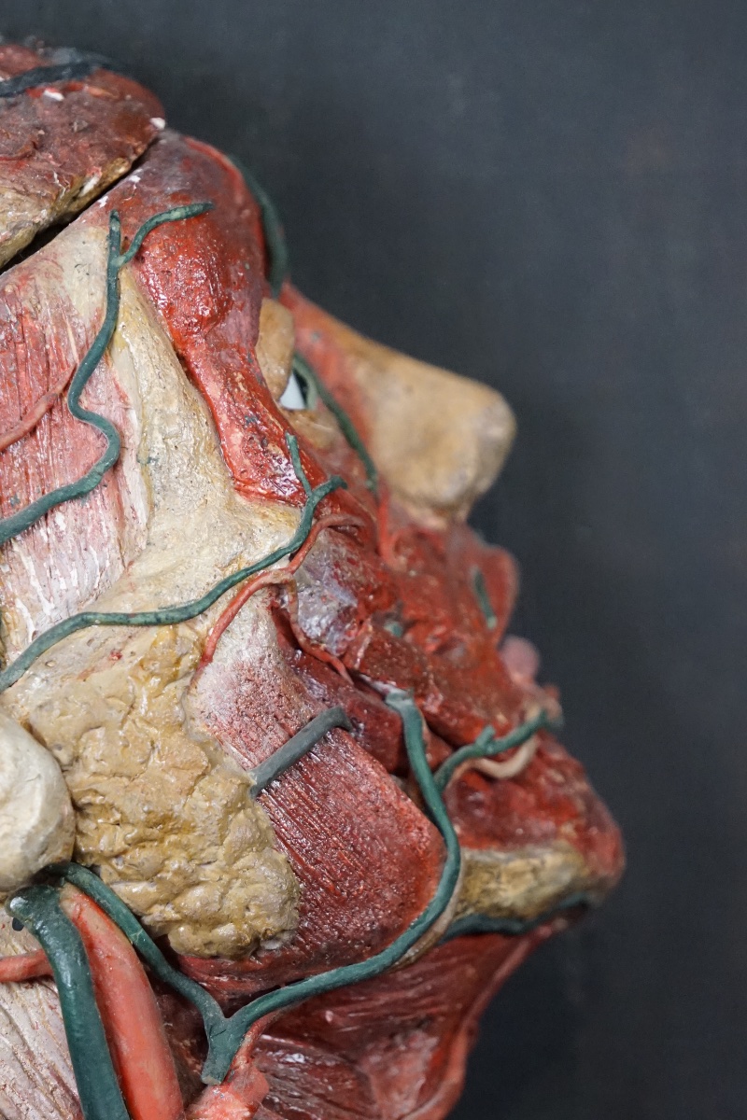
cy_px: 560
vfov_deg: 6.7
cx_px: 374
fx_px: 9617
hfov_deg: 4.4
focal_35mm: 309
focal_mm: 206
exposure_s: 1/320
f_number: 6.3
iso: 4000
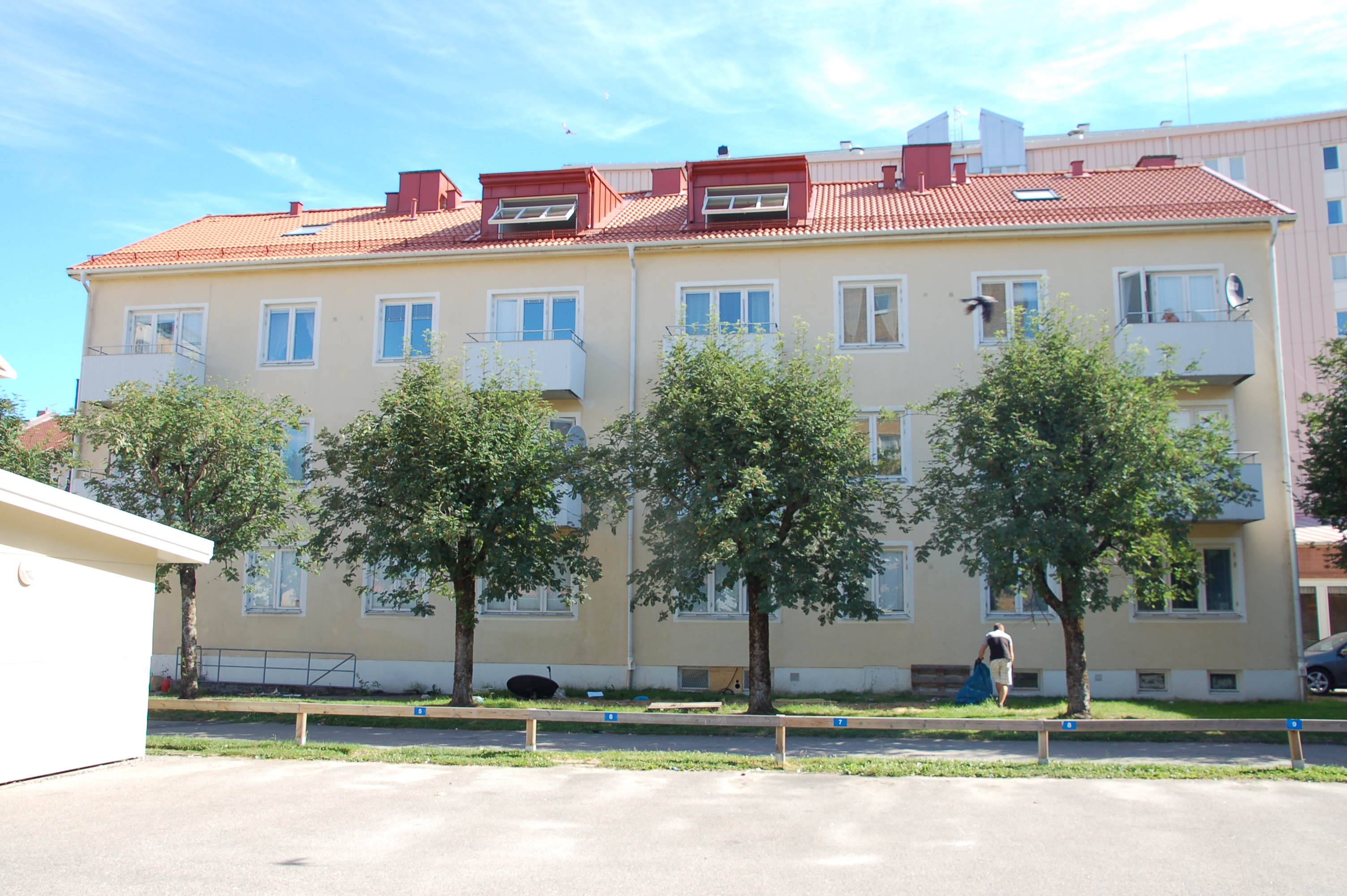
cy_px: 448
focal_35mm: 32
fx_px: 1178
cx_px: 674
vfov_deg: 41.6
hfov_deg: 59.5
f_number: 6.3
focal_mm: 21
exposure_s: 1/160
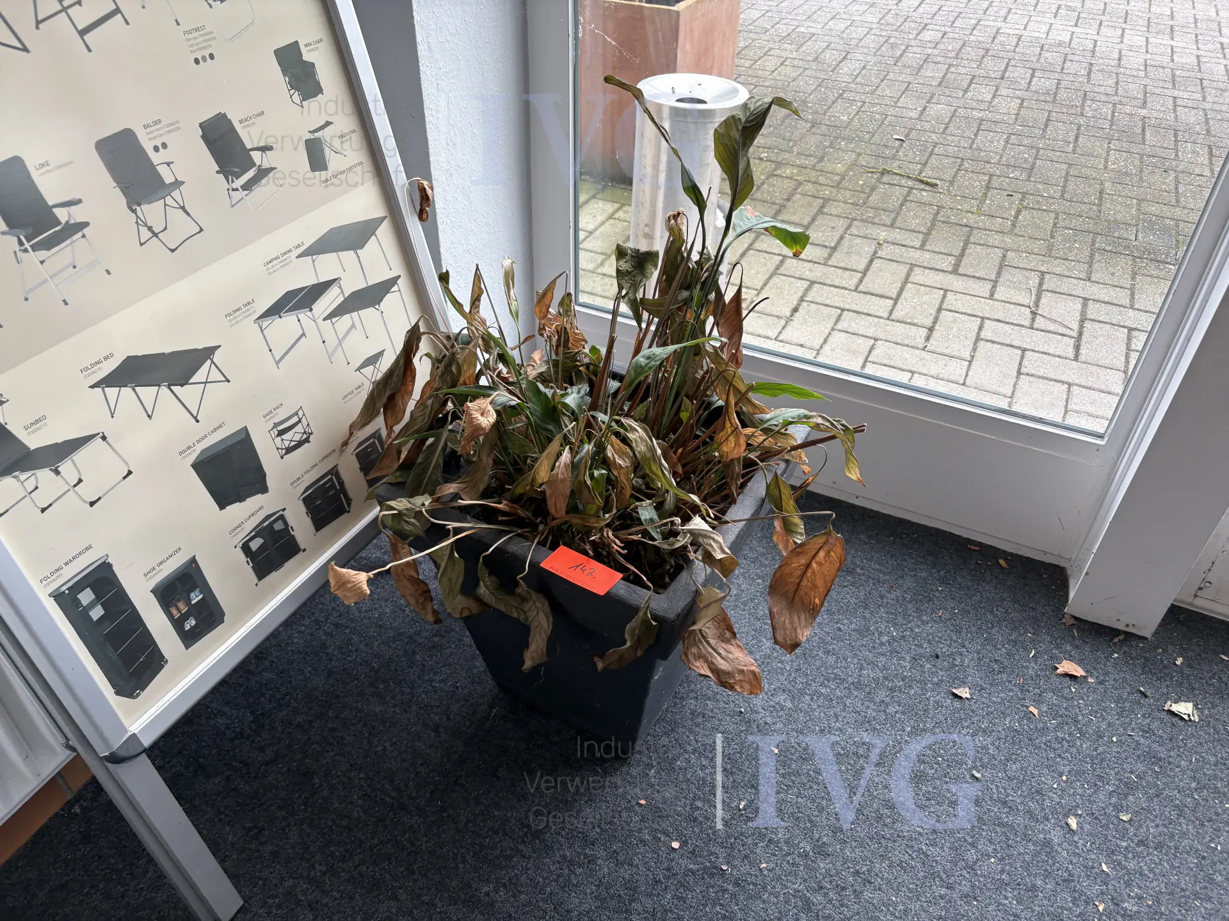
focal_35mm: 26
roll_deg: +2.8
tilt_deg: -43.6
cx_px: 614
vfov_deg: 53.1
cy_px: 460
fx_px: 923
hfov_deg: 67.3
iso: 50
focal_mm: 5.96
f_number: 1.6
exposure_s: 1/100
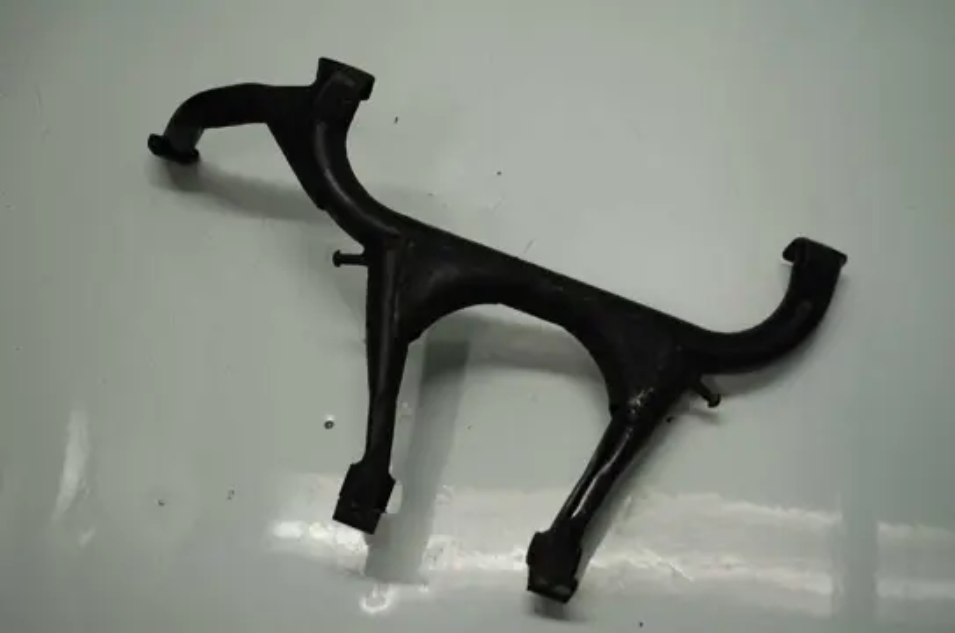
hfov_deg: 46.5
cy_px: 316
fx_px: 1112
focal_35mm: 42
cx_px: 478
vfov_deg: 31.8
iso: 400
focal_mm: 28
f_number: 4.5
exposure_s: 1/80
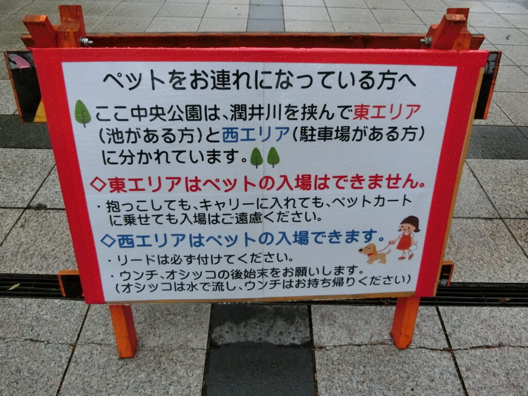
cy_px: 198
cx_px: 264
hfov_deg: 69.4
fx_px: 381
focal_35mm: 25
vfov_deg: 54.9
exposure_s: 1/125
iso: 400
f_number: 3.5
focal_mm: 4.5
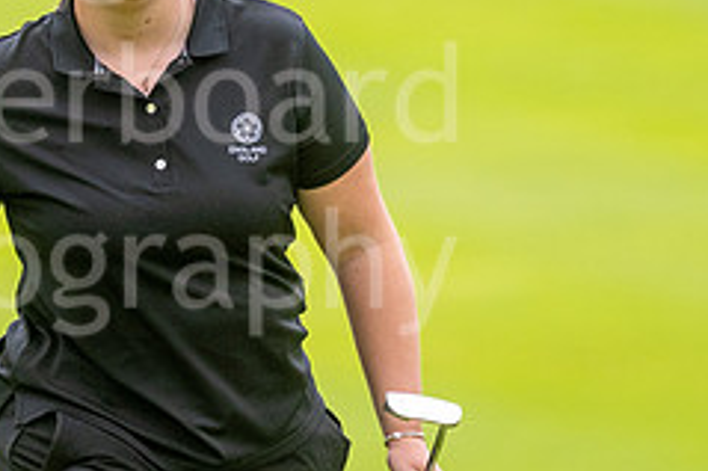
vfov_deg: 1.1
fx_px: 24723
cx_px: 211
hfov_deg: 1.6
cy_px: 207
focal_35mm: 1258
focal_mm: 300
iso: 320
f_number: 4
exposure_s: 1/1600
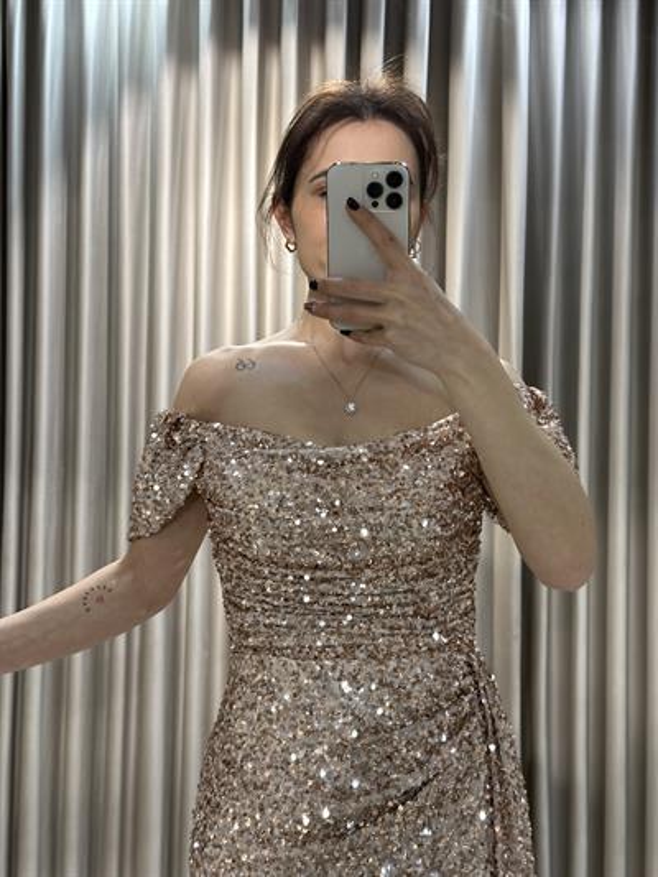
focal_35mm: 48
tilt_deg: -21.8
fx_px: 1216
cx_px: 329
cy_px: 438
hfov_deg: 30.3
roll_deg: -0.1
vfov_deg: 39.6
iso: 64
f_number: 1.78
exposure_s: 1/153
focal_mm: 6.86
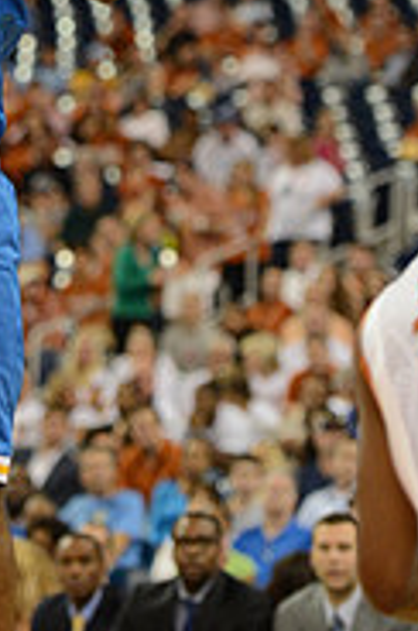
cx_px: -36
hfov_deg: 5.0
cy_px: -51
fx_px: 4790
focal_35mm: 274
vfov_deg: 7.5
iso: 3200
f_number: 2.8
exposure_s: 1/1250
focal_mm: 112
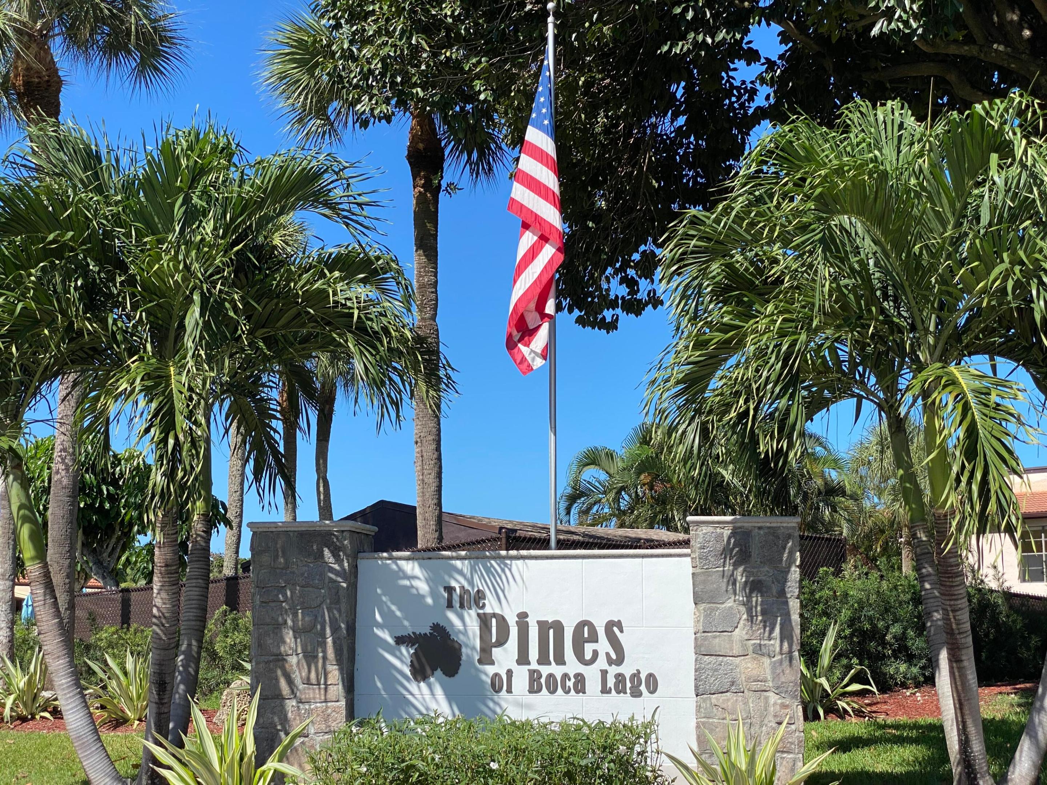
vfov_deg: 28.0
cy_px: 392
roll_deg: -0.4
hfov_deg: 36.8
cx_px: 524
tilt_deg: +6.8
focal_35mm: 52
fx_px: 1573
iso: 20
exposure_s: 1/1142
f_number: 2
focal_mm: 6
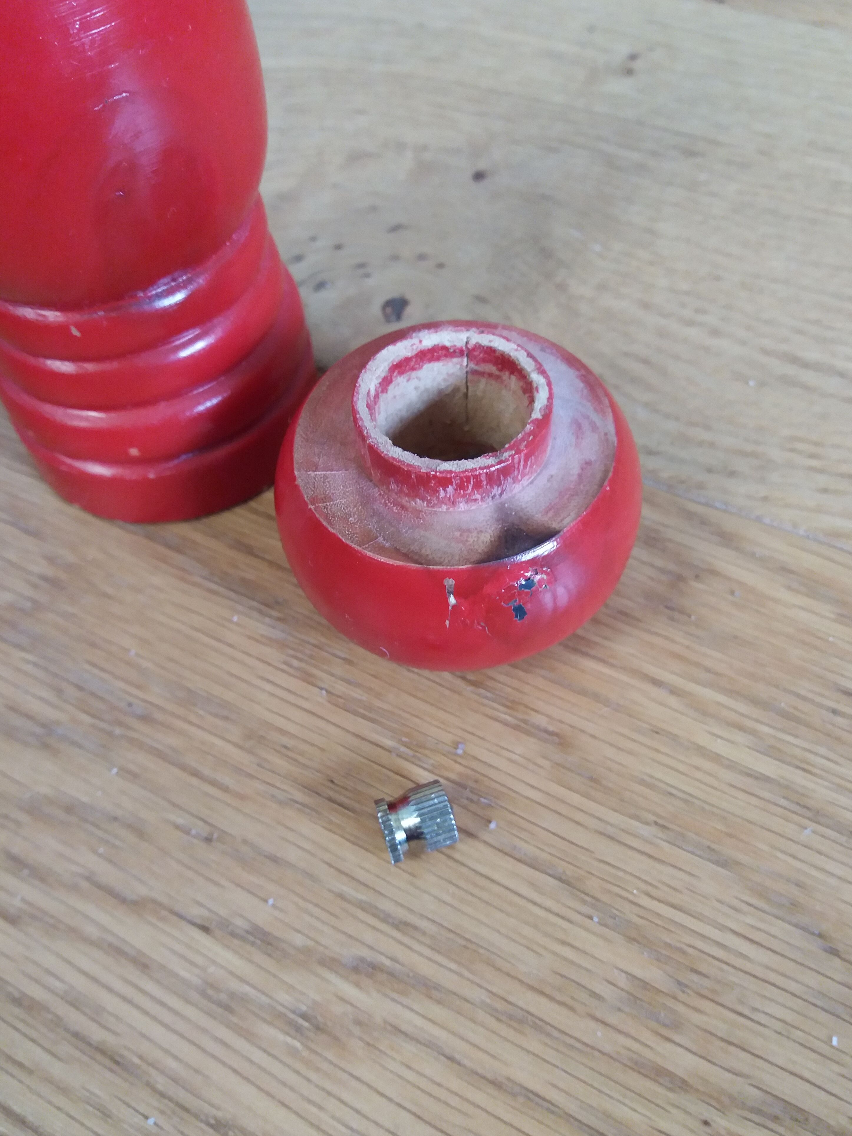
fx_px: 984
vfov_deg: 60.0
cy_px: 573
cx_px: 437
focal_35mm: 30
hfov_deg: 46.8
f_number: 1.9
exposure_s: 1/17
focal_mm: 3.7
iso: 160
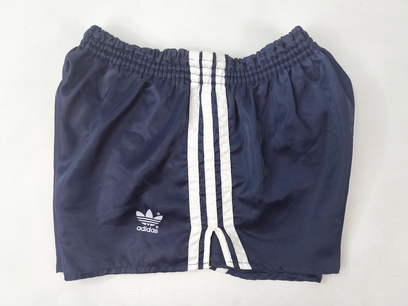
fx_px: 283
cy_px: 153
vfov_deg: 56.8
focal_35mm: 24
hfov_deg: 71.6
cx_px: 204
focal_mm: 6.92
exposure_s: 1/100
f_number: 1.9
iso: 64
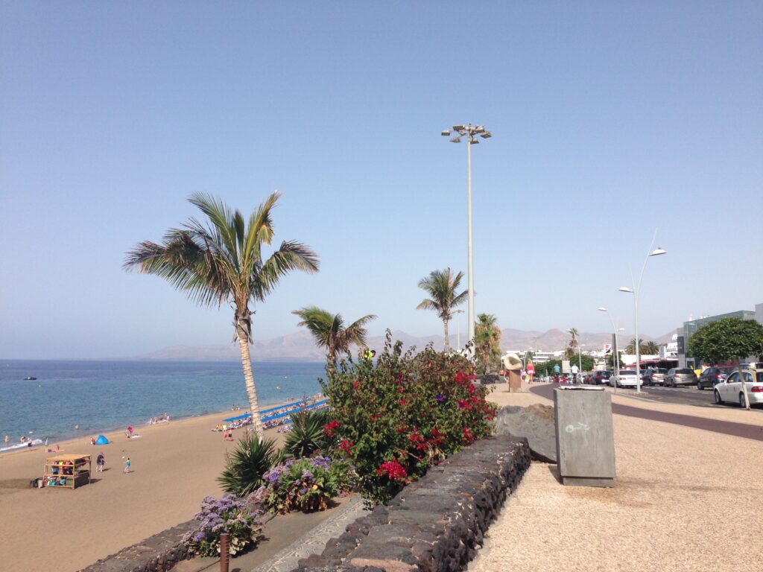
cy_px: 286
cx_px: 382
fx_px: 727
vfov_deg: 42.9
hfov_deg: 55.4
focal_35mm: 33
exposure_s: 1/2008
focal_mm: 4.12
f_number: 2.4
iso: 50
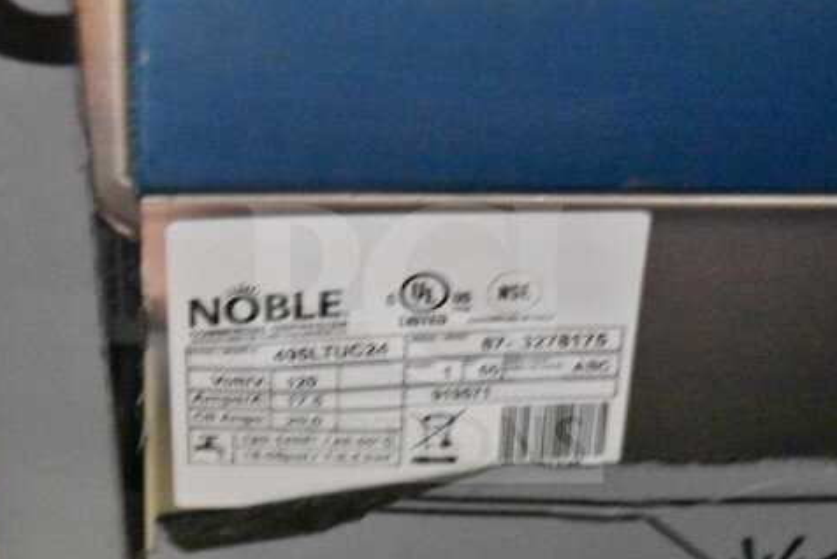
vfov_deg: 13.0
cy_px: 344
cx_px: 404
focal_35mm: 106
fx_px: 2458
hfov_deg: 19.3
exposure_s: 1/100
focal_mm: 55
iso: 25600
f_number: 5.6
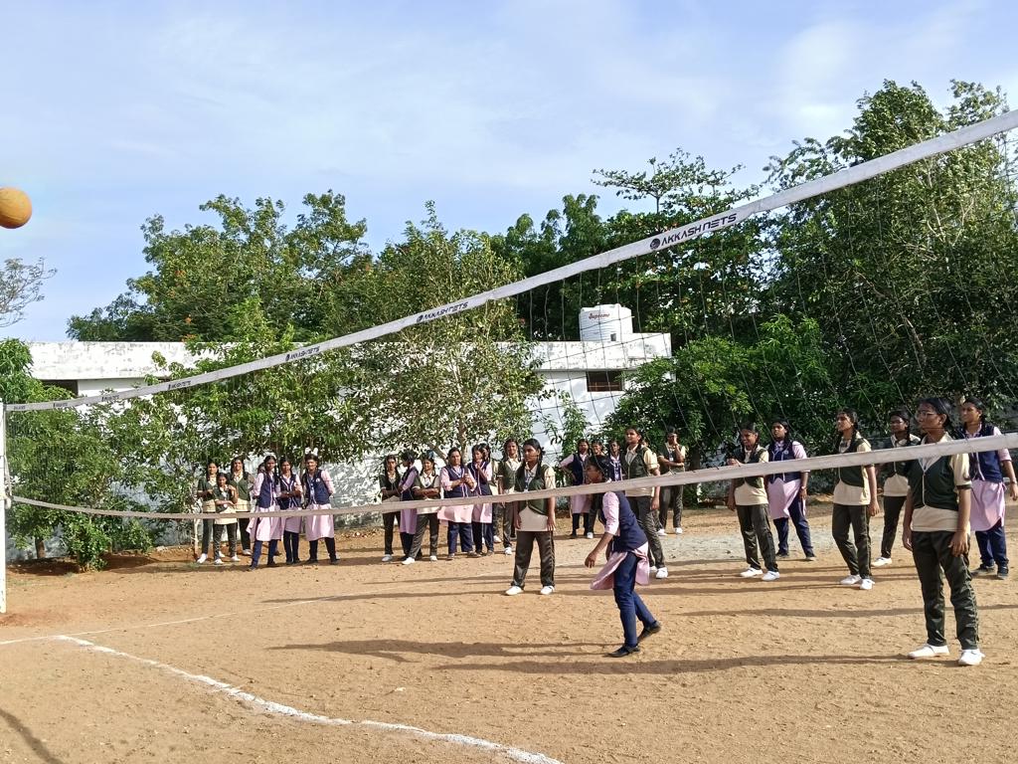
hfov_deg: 55.4
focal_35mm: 33
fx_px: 970
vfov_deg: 42.9
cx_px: 509
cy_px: 382
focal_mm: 3.98
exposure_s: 1/291
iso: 50
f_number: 1.8
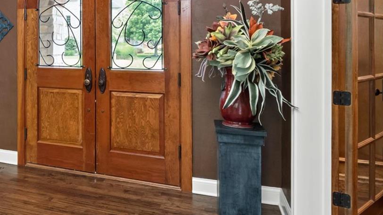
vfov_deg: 34.6
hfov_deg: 52.3
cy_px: 45
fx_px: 335
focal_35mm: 33
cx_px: 38
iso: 640
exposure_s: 1/50
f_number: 8
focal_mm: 8
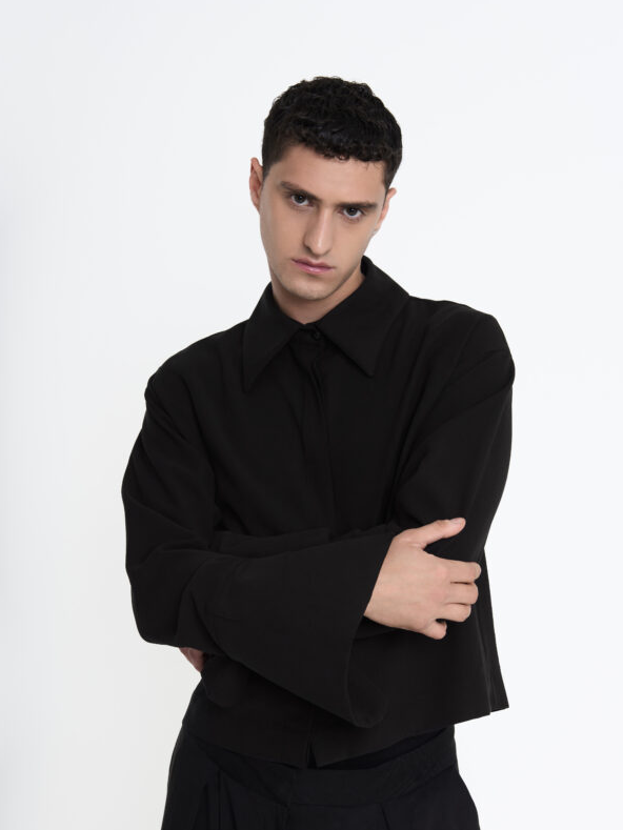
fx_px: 1631
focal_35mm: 68
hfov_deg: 21.6
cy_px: 427
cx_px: 312
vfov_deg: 28.6
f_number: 10
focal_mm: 62
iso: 200
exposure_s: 1/200
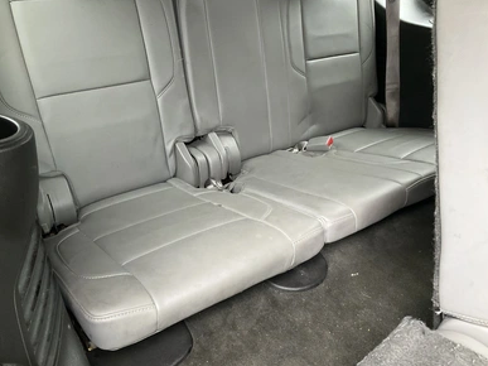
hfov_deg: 60.0
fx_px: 423
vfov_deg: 46.8
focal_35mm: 30
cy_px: 186
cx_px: 242
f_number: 1.8
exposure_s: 1/60
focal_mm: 3
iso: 250
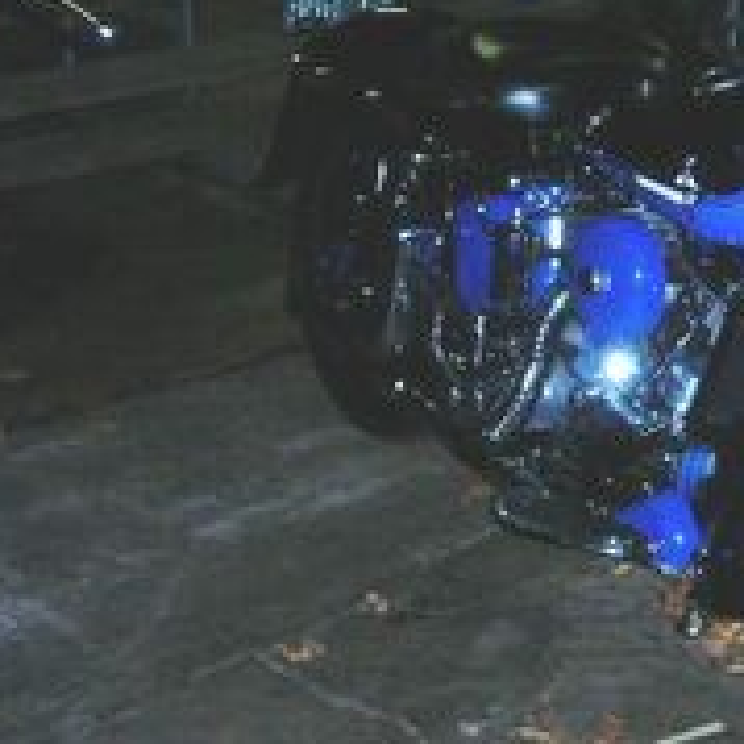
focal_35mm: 93
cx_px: 715
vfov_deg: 18.7
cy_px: 337
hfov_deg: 18.3
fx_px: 2261
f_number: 3.4
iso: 138
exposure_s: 1/60.1
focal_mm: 7.8
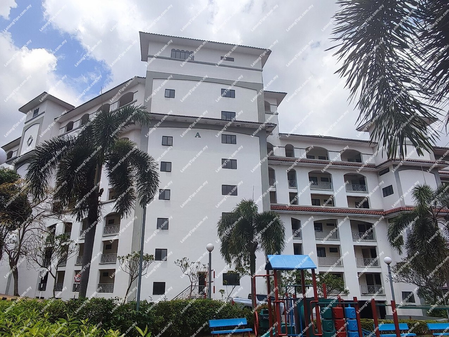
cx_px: 224
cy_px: 168
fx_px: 208
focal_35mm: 16
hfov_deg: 94.5
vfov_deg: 78.1
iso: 50
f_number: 2.2
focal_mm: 1.65
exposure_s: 1/1723
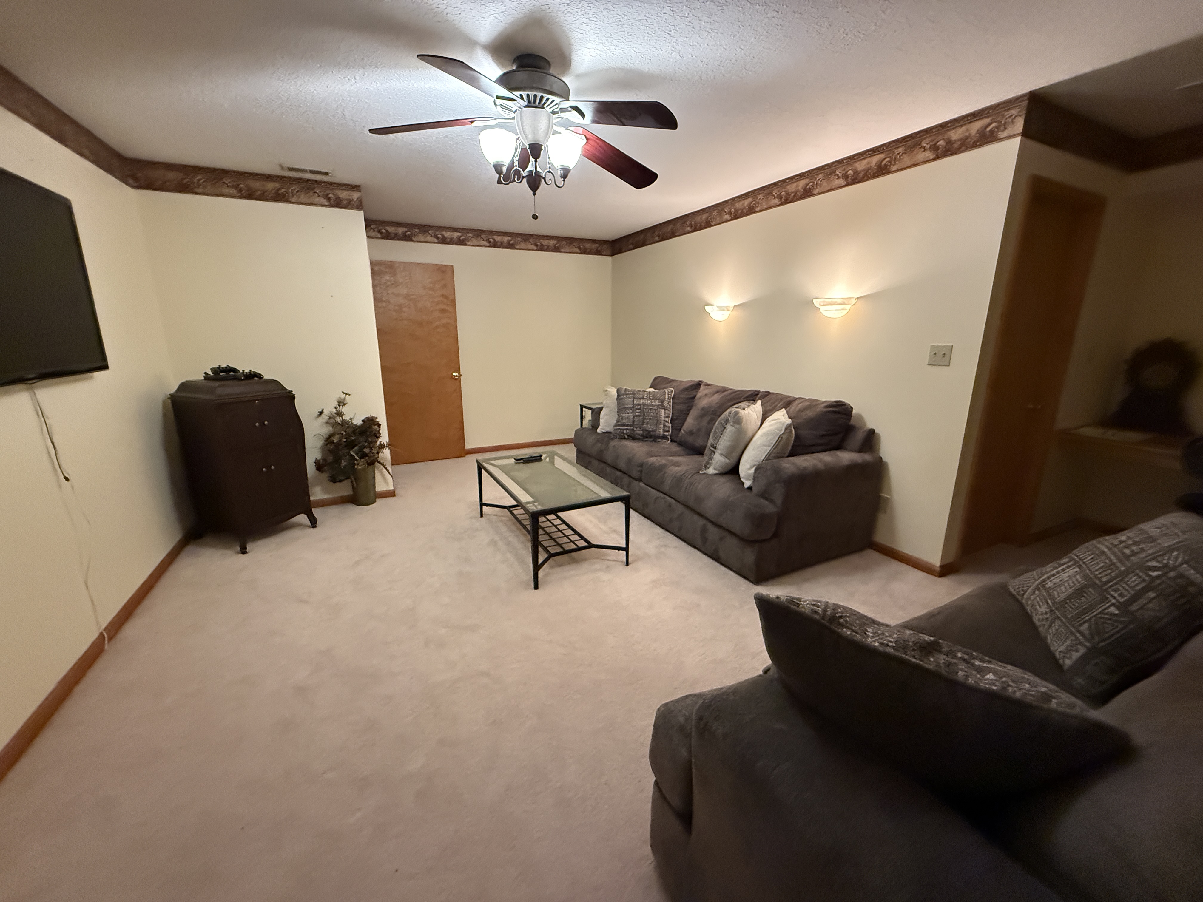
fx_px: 487
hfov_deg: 102.1
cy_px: 451
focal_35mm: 14
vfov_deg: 85.7
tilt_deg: -13.3
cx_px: 602
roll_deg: +0.0
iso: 1000
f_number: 2.2
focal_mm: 2.22
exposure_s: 1/60
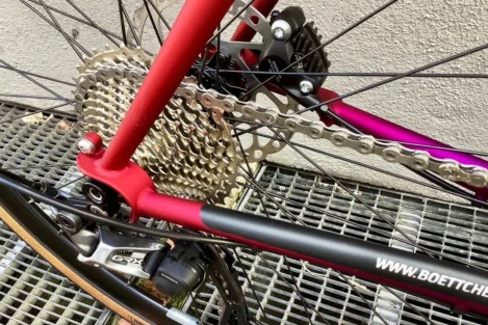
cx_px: 242
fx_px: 447
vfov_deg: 40.0
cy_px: 162
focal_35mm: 33
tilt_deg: -46.0
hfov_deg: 57.2
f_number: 2.4
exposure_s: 1/60
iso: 64
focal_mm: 3.3
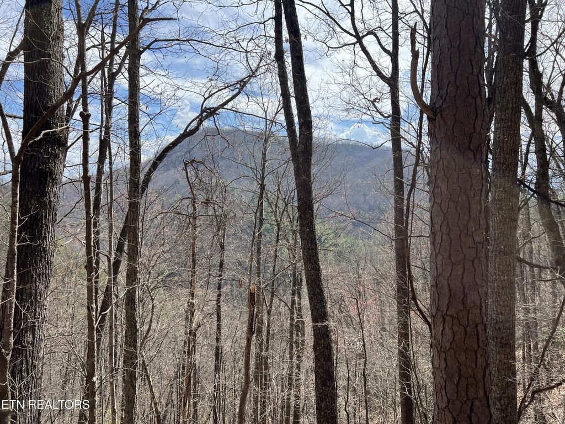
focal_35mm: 26
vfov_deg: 53.1
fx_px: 424
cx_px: 282
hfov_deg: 67.3
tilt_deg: -0.1
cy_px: 212
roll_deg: +0.8
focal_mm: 5.7
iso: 50
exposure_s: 1/2045
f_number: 1.5
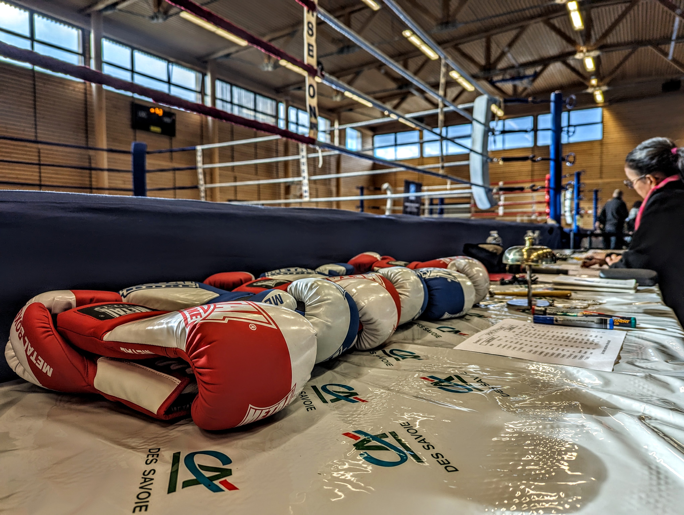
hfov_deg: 71.5
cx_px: 342
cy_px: 258
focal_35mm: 24
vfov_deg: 56.9
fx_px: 475
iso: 44
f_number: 1.85
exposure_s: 1/343
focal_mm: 6.81
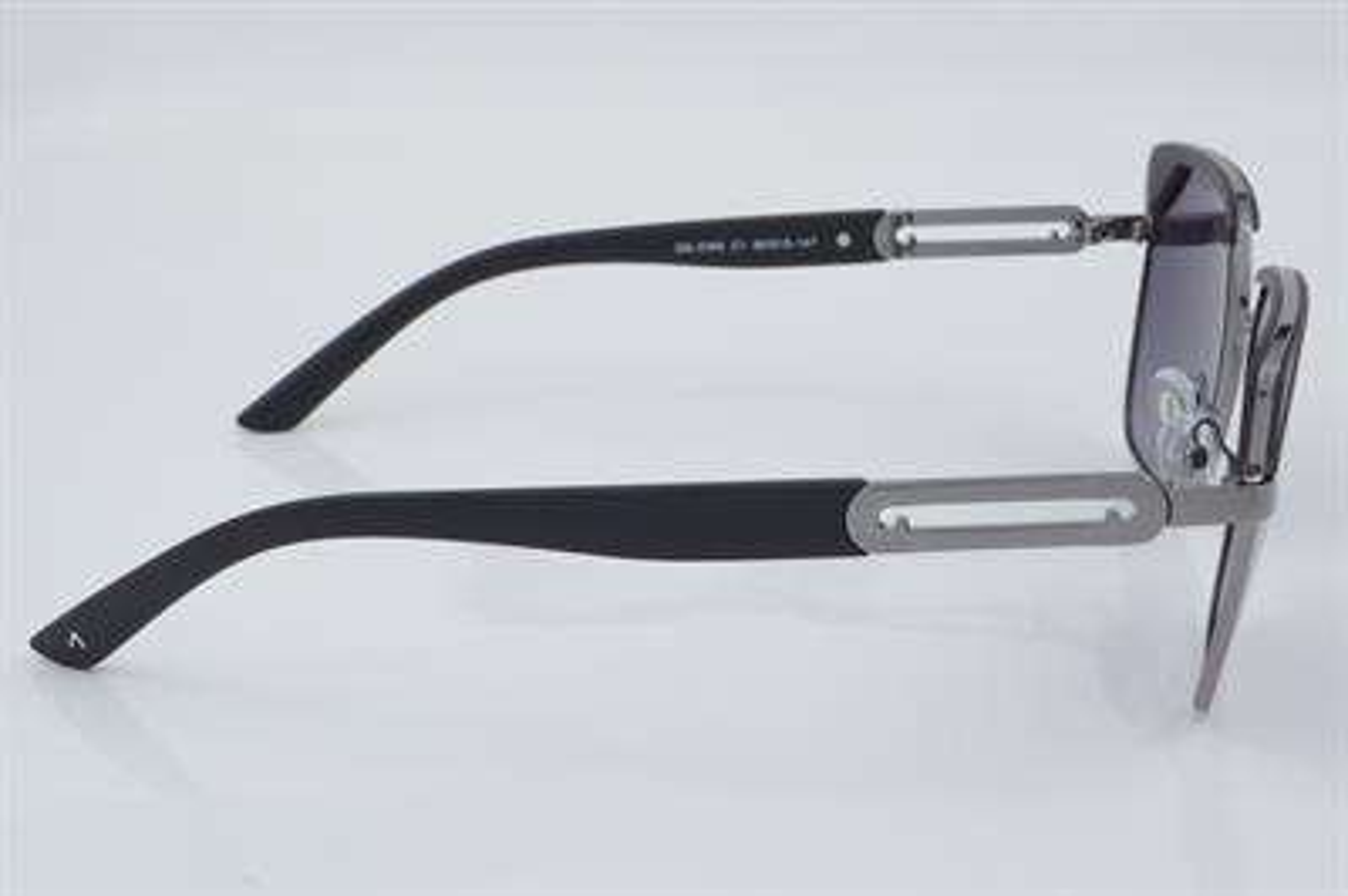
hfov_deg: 27.0
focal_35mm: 75
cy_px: 448
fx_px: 2806
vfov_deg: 18.2
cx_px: 674
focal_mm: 50
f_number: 32
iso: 100
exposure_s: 1/4
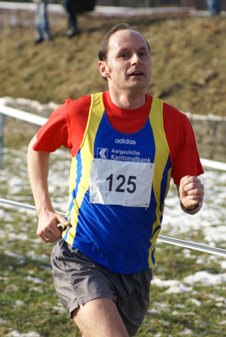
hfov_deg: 5.7
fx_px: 2255
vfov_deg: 8.6
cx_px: 113
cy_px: 168
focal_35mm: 240
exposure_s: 1/500
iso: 200
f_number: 5.6
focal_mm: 160
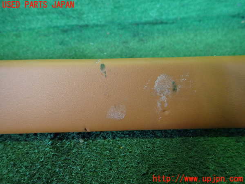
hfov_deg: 69.4
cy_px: 92
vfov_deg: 54.9
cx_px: 122
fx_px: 177
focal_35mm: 25
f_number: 2
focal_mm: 4.5
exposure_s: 1/30
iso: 640
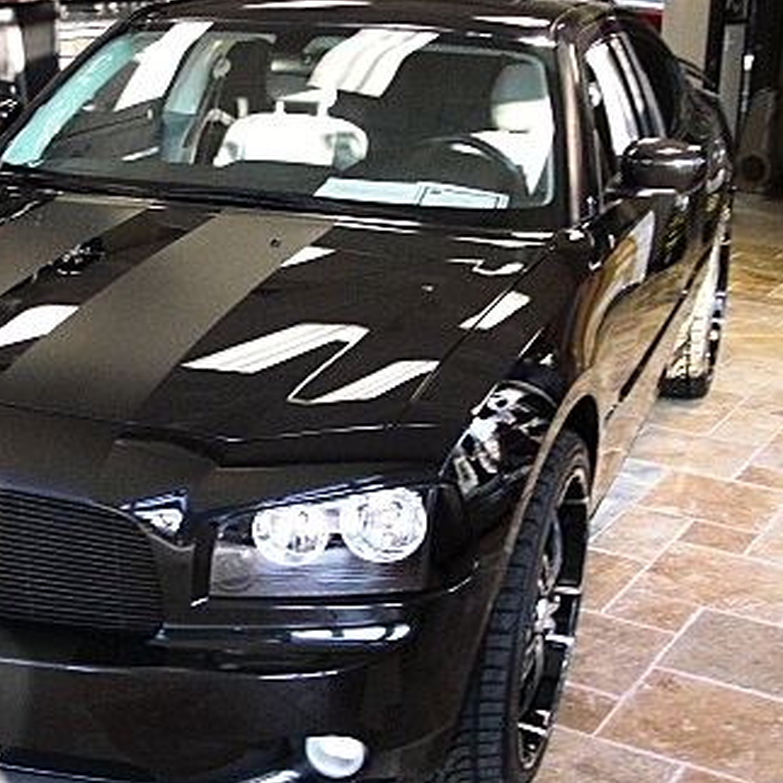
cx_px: 170
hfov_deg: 26.8
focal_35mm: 63
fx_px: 1612
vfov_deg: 27.3
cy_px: 381
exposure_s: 1/60
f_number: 2.8
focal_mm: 6.3
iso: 400
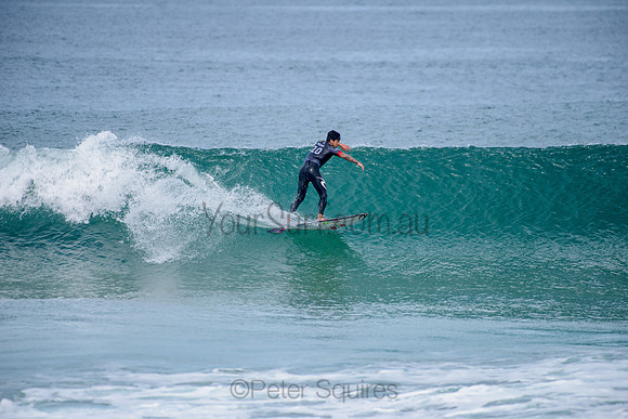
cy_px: 210
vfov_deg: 2.8
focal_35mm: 500
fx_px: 8724
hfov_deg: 4.1
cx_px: 314
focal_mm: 500
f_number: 5.6
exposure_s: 1/2000
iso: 250
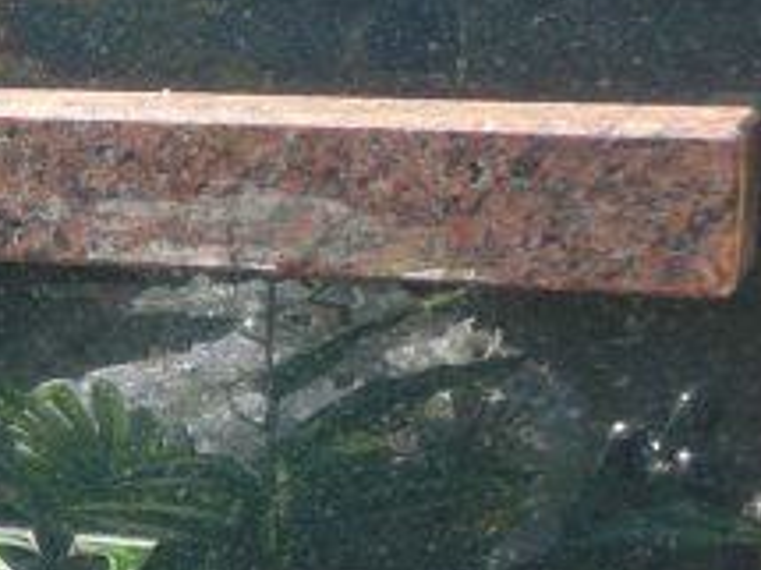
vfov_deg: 11.4
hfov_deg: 14.7
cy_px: 588
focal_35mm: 128
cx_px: -255
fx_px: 2812
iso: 80
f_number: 3.2
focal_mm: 6.4
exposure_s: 1/160
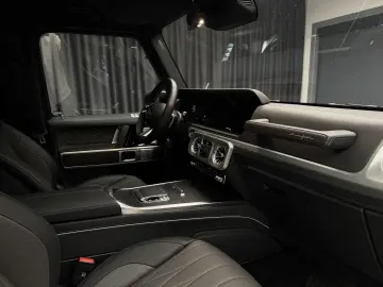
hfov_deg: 71.6
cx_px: 192
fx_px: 266
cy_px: 144
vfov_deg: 56.8
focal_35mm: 24
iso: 100
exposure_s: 1/50
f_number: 1.78
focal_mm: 6.76
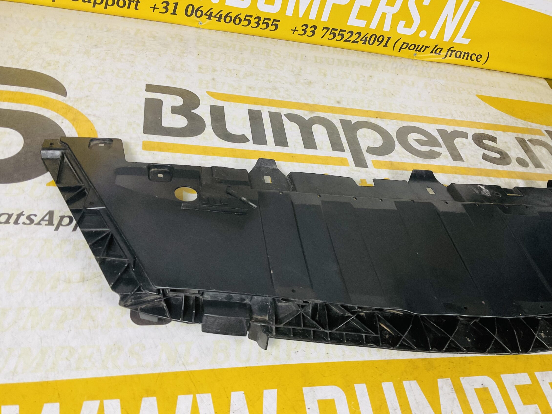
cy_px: 207
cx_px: 276
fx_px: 462
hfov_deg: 61.7
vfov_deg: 48.2
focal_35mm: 29
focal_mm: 3
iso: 80
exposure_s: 1/50
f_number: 1.8
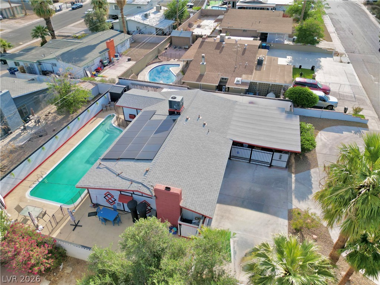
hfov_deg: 71.6
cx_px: 190
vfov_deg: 56.8
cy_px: 142
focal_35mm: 24
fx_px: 263
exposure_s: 1/2000
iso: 130
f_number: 1.7
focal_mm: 6.72
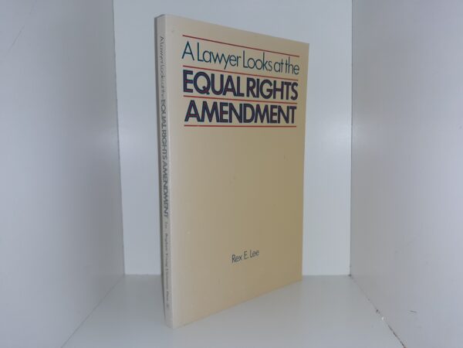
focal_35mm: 28
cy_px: 174
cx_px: 232
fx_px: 375
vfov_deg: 49.7
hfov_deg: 63.4
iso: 40
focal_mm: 3.7
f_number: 1.7
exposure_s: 1/184
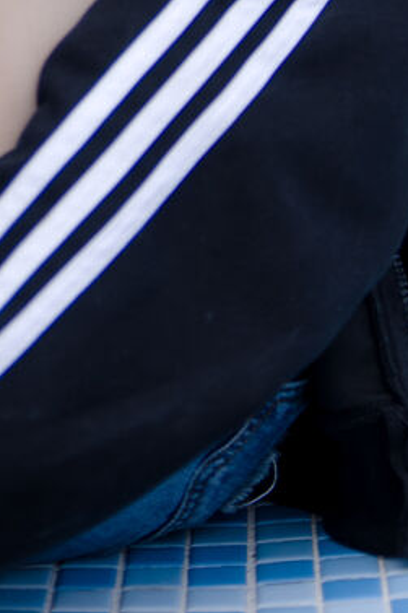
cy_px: -450
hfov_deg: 8.1
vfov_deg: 11.5
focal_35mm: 167
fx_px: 2841
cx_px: -117
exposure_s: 1/6400
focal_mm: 35
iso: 100
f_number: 1.4
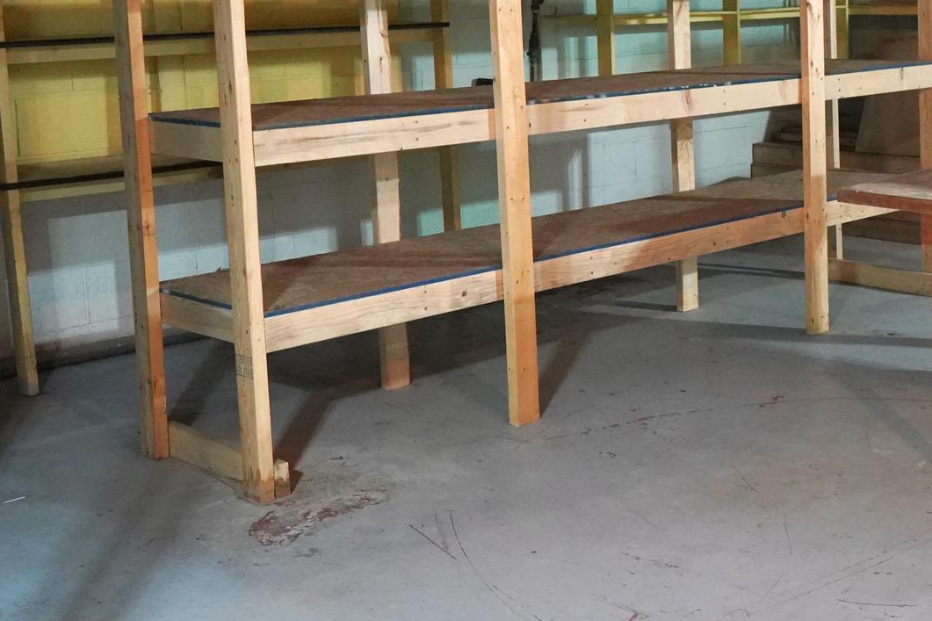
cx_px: 798
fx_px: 1449
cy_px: 140
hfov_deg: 34.1
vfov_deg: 23.9
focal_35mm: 56
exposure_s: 1/160
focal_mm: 29
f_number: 3.5
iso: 8000
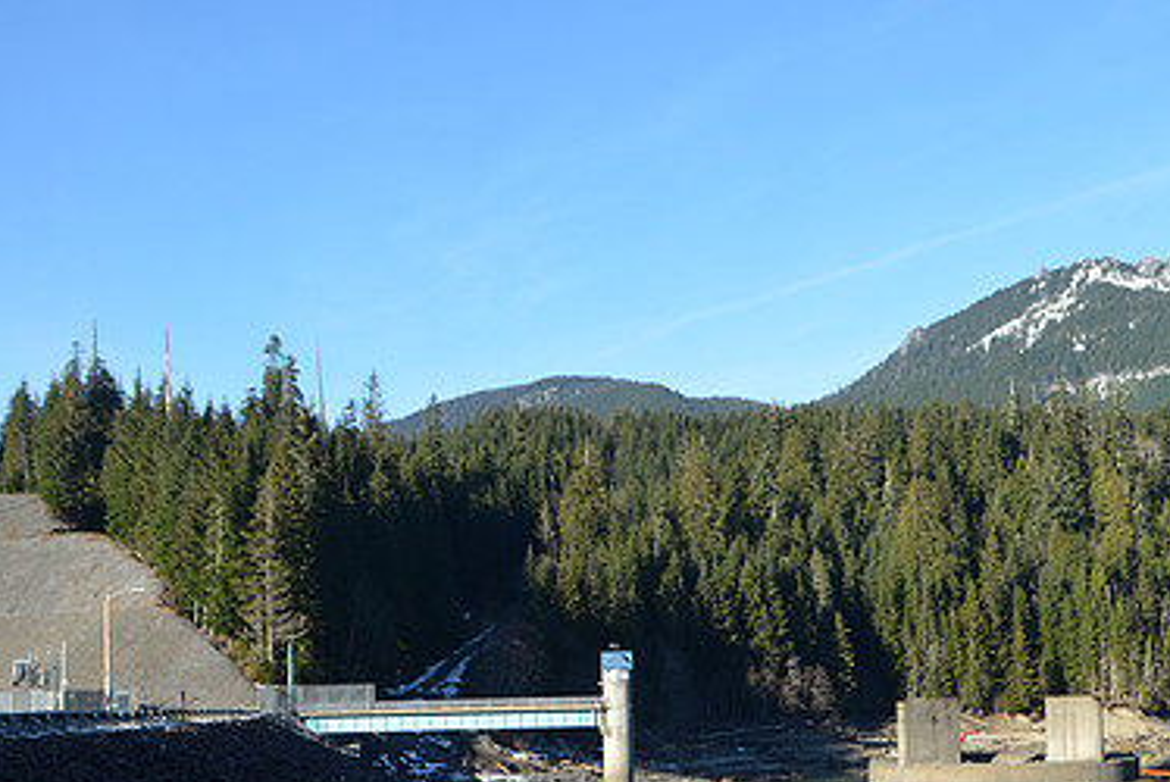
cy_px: 547
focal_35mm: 51
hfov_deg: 38.5
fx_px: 1659
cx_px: 754
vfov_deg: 26.3
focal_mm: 22
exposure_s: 1/250
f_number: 8
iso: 180
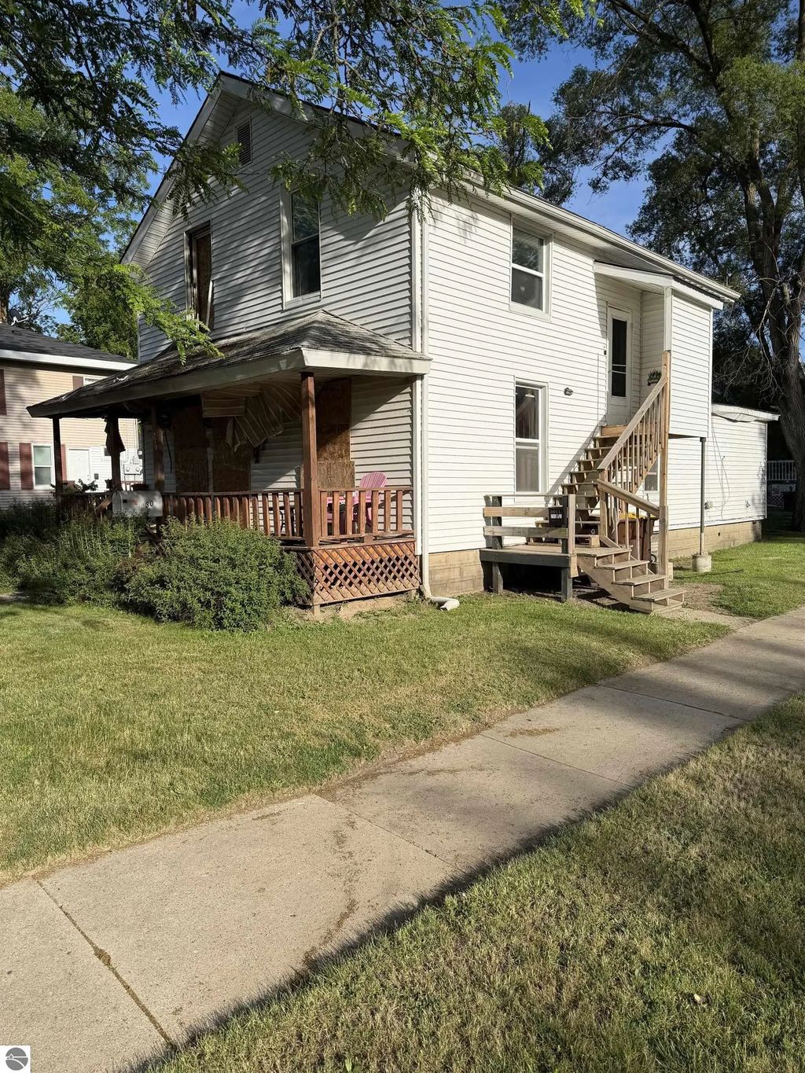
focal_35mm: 24
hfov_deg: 56.8
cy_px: 536
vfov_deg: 71.6
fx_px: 744
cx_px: 402
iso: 80
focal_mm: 6.76
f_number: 1.78
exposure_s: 1/4167
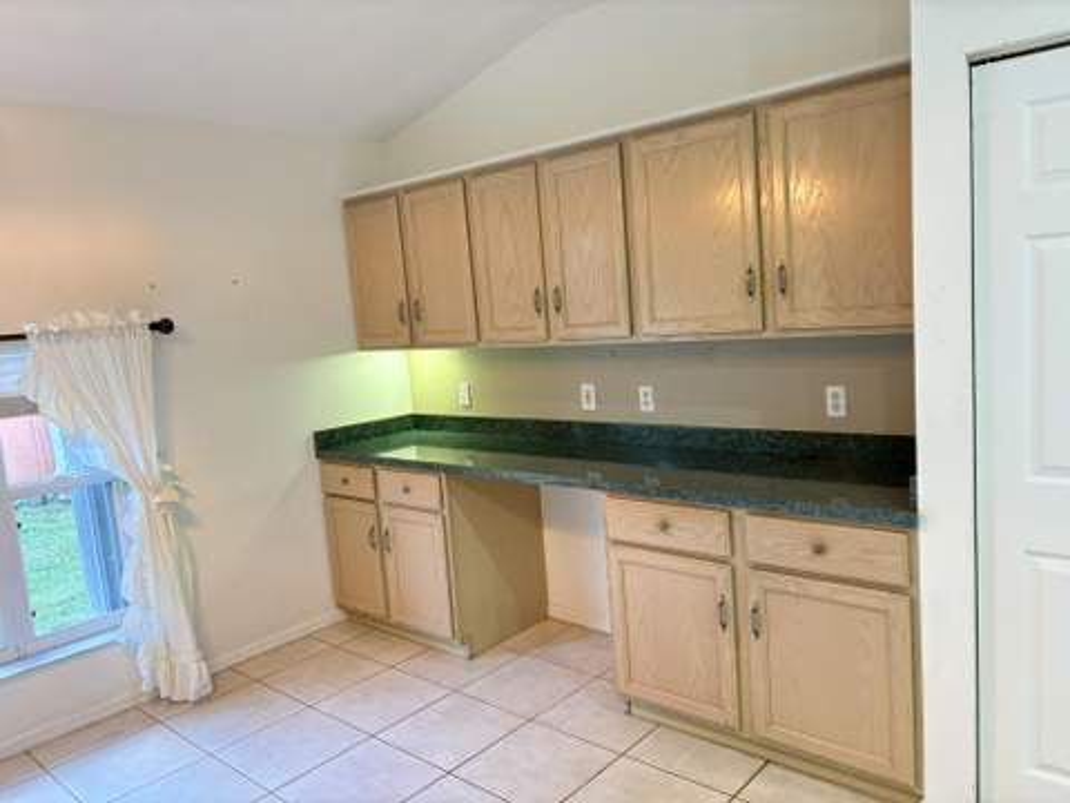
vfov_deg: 53.1
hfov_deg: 67.3
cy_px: 402
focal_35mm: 26
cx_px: 535
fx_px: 804
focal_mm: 5.96
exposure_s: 1/40
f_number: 1.6
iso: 400
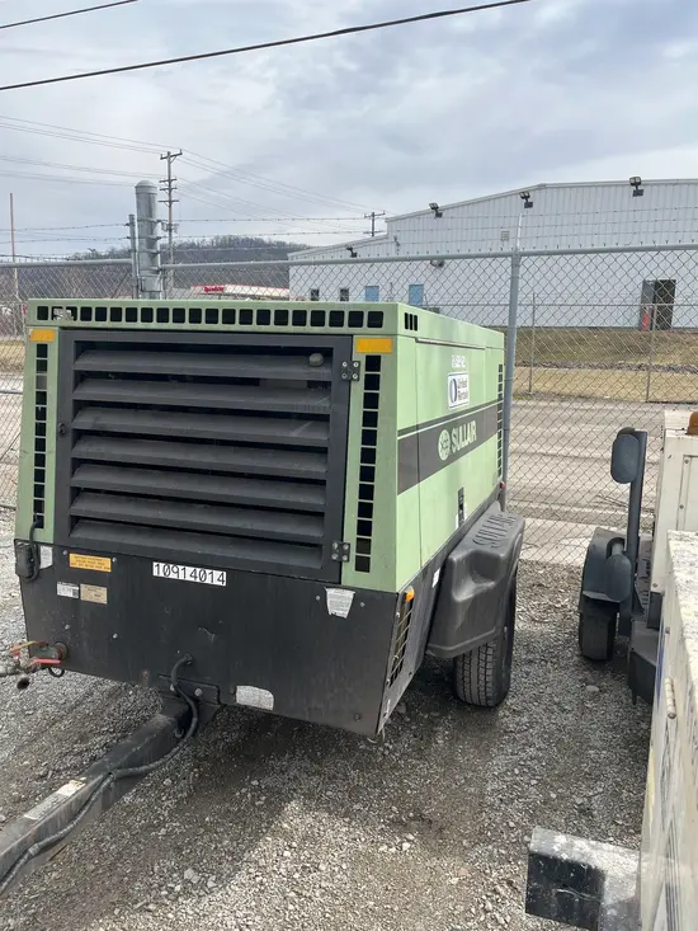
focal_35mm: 26
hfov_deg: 53.1
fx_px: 699
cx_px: 349
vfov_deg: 67.3
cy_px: 466
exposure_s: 1/3049
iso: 50
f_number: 1.6
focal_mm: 5.1
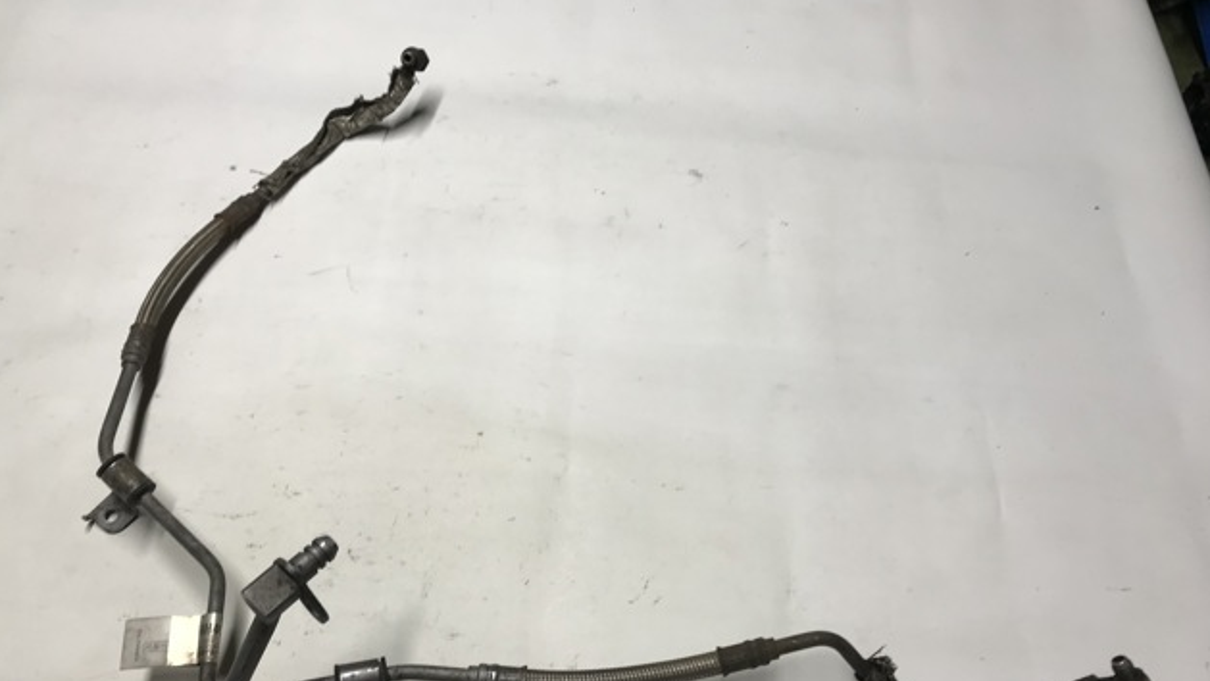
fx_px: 995
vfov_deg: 37.7
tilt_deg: -57.9
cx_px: 608
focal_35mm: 31
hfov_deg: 62.6
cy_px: 399
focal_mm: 3.99
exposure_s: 1/50
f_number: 1.8
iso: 25
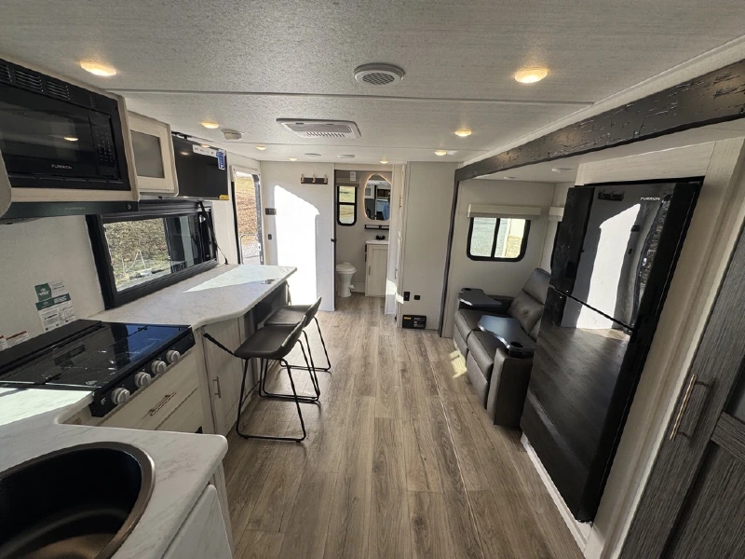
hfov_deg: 102.1
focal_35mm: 14
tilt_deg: -15.3
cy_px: 280
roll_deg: -1.8
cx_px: 372
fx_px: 301
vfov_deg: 85.7
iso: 40
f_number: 2.2
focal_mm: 2.22
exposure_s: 1/190
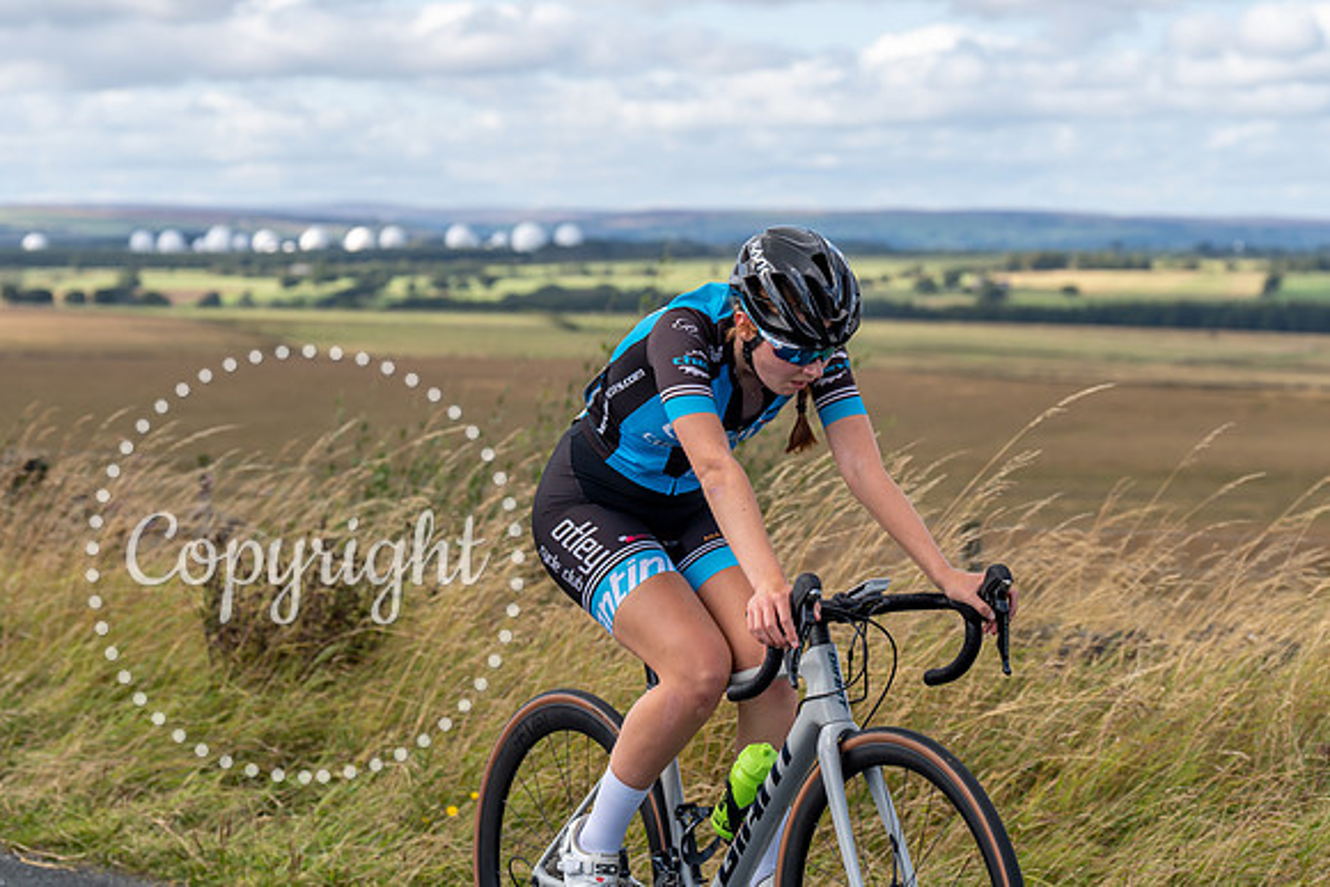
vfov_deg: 12.6
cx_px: 773
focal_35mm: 109
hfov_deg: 18.8
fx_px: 4021
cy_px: 252
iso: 100
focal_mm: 76
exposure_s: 1/800
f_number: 4
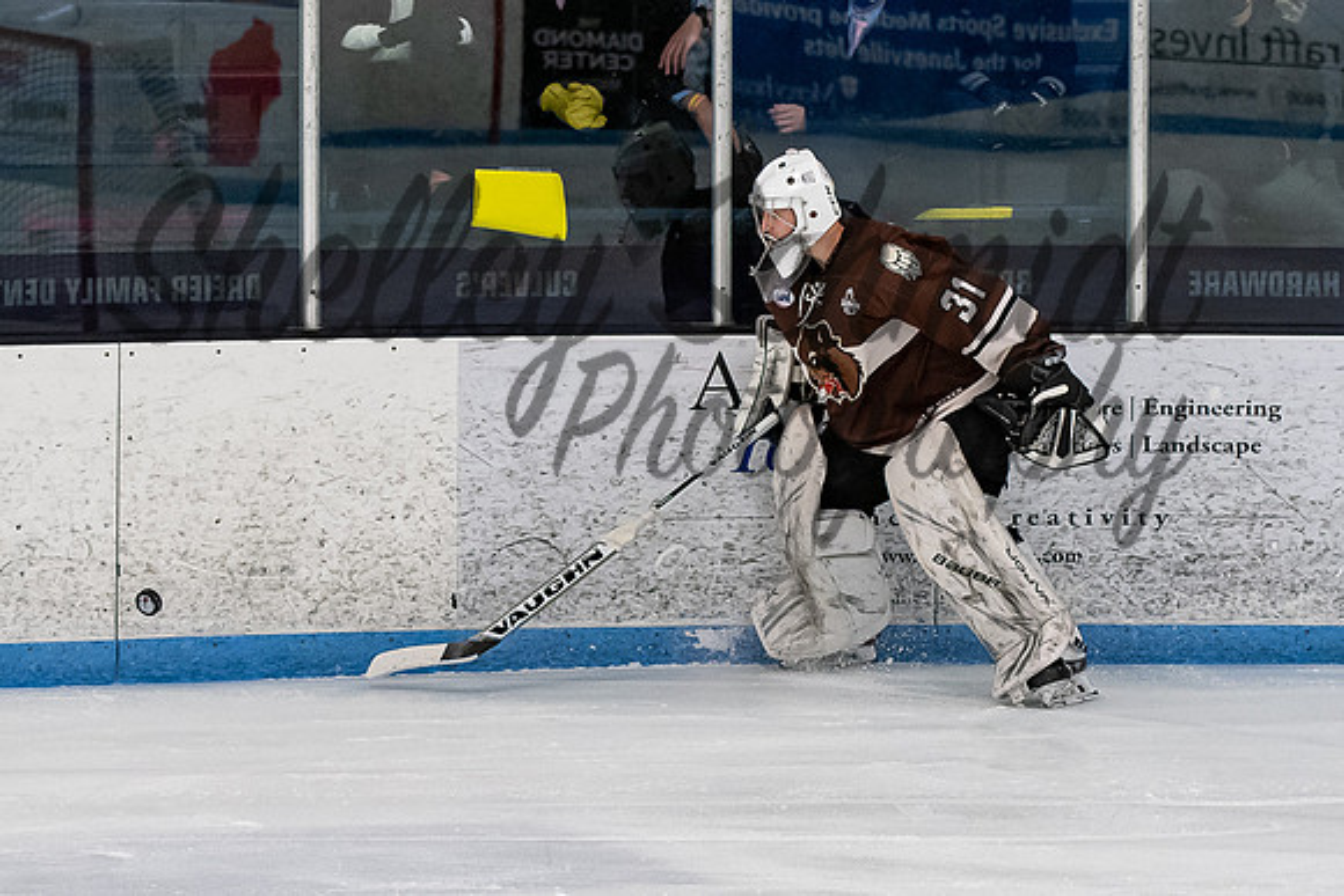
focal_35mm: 255
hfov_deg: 8.1
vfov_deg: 5.4
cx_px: 737
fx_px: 9534
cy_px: 430
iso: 1600
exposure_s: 1/800
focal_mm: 92
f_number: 3.2
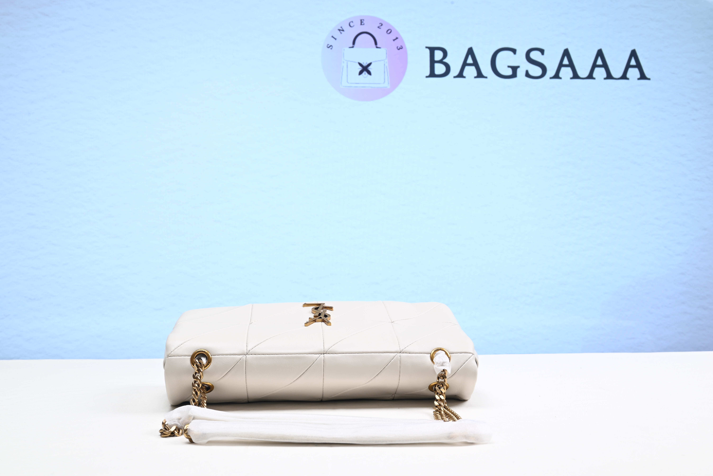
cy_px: 238
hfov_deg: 48.4
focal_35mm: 40
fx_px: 792
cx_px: 356
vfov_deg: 33.4
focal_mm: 40
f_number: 16
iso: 100
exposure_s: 1/2
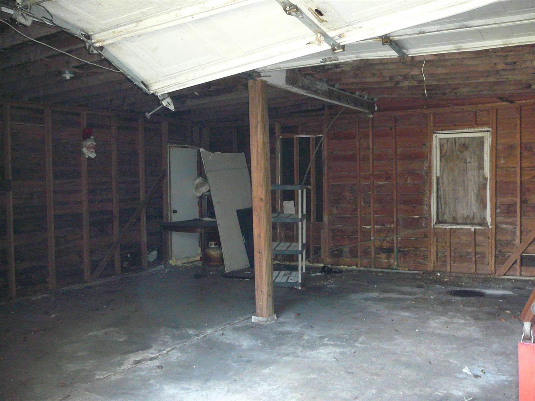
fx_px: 541
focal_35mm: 35
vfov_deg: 40.7
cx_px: 268
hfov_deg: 52.6
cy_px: 200
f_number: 2.8
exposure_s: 1/30
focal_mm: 5.2
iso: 400
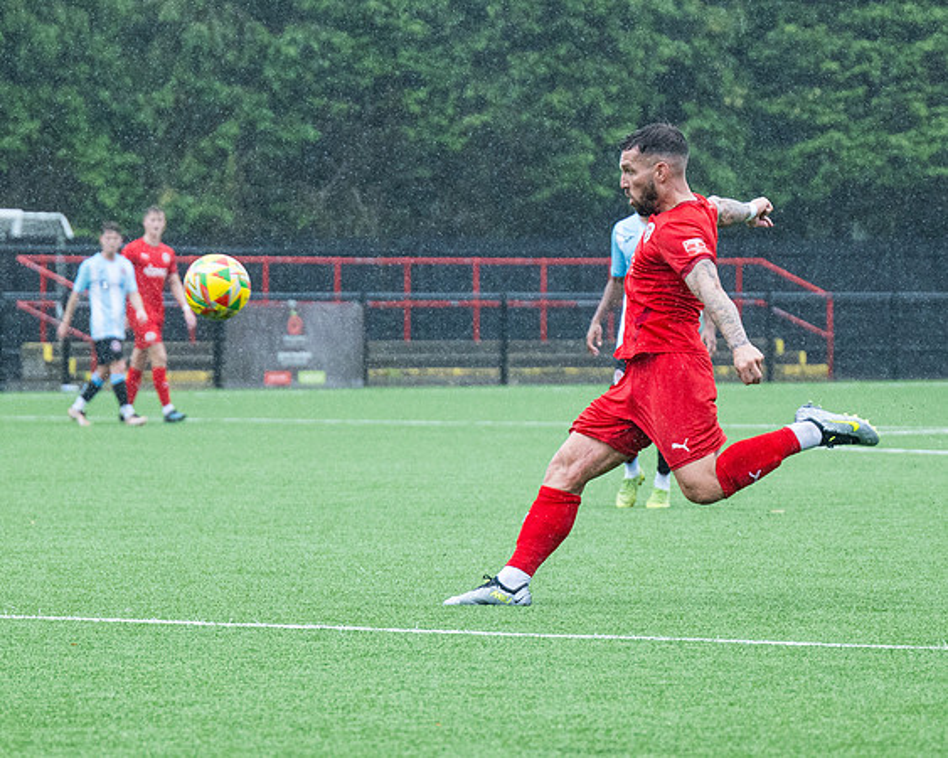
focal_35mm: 288
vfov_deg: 5.4
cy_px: 470
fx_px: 8067
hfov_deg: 6.7
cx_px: 517
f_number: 4
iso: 1000
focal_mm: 125
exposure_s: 1/1250
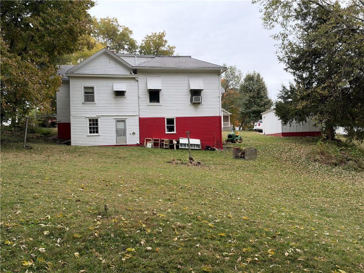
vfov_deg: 48.2
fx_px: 305
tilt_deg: +1.1
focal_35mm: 29
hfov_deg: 61.7
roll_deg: +1.5
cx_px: 182
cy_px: 136
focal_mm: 6.93
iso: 100
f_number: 1.8
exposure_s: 1/855
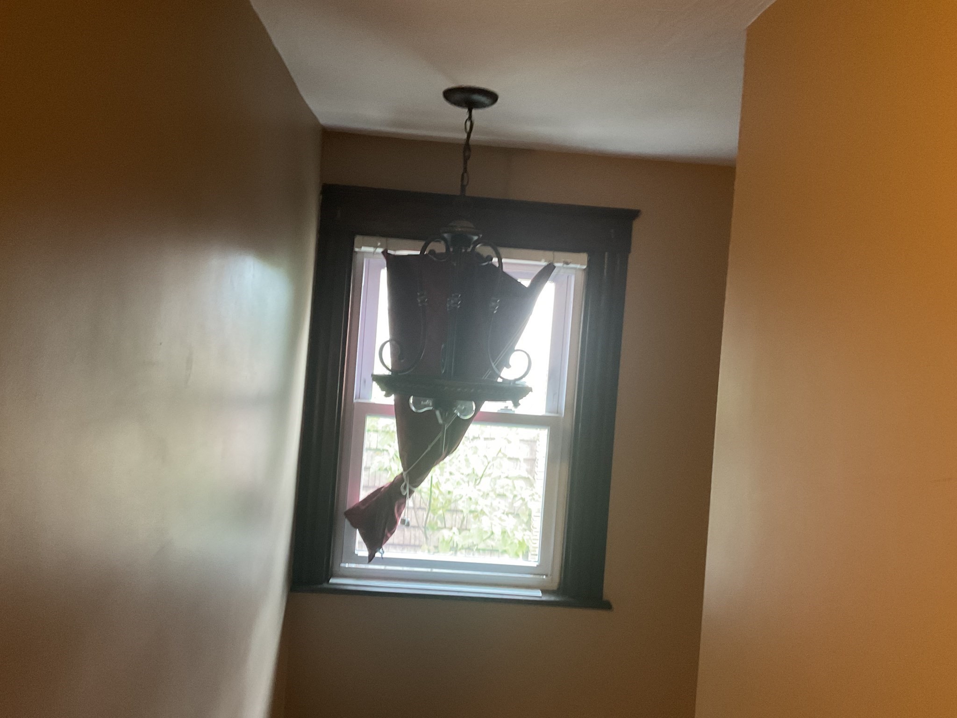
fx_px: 802
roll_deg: -4.1
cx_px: 478
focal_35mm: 29
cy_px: 359
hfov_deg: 61.7
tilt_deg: -1.2
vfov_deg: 48.2
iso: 250
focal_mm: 3
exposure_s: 1/40
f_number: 1.8
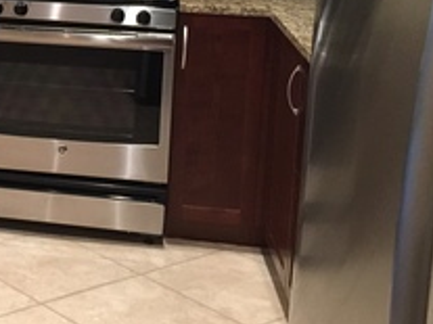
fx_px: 1050
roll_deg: -2.7
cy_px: -29
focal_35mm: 84
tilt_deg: -6.3
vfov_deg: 17.0
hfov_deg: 21.1
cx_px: -136
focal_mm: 4.15
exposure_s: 1/15
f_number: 2.2
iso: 125
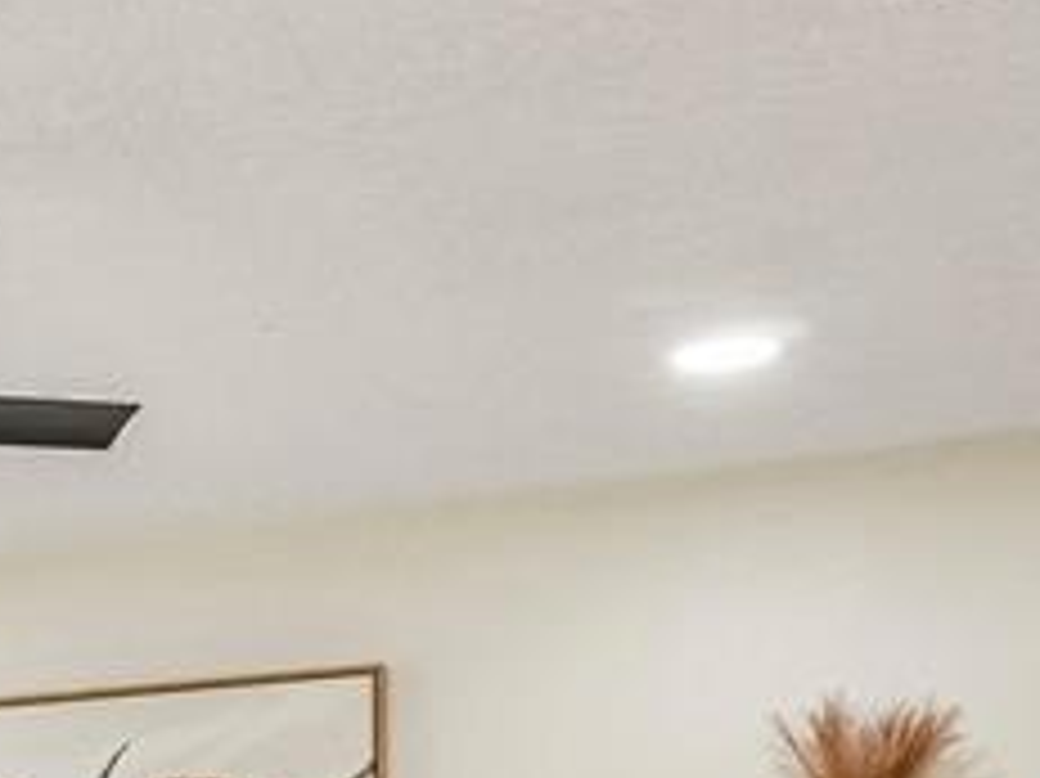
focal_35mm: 64
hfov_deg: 24.8
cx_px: -432
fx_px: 1922
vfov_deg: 20.4
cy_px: 1079
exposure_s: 1/30
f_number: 8
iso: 320
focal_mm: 10
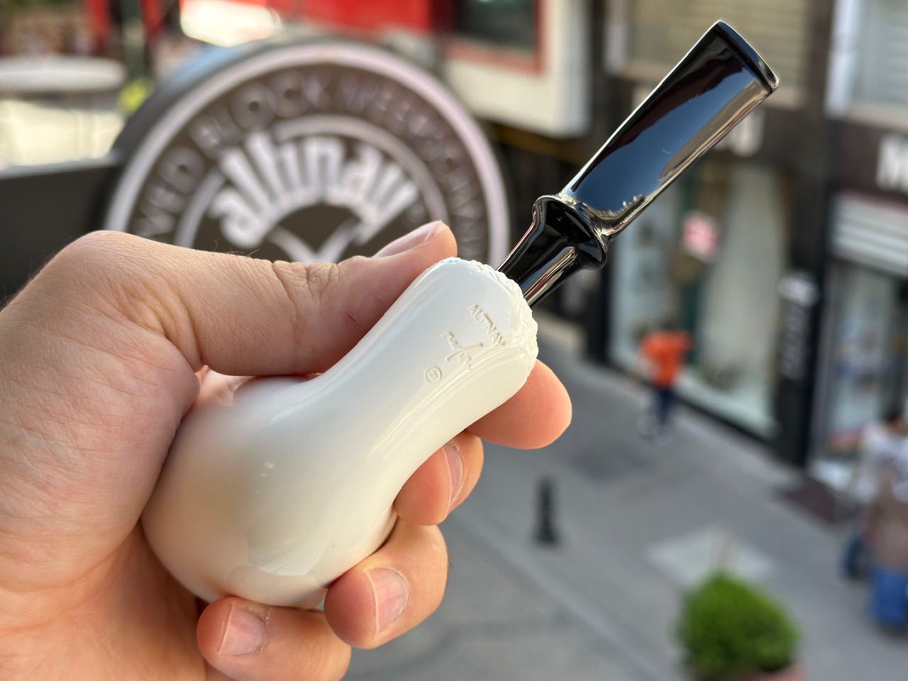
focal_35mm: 48
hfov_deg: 39.7
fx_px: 1259
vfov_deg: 30.3
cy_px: 340
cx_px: 454
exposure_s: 1/460
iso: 64
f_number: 1.78
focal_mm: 6.86
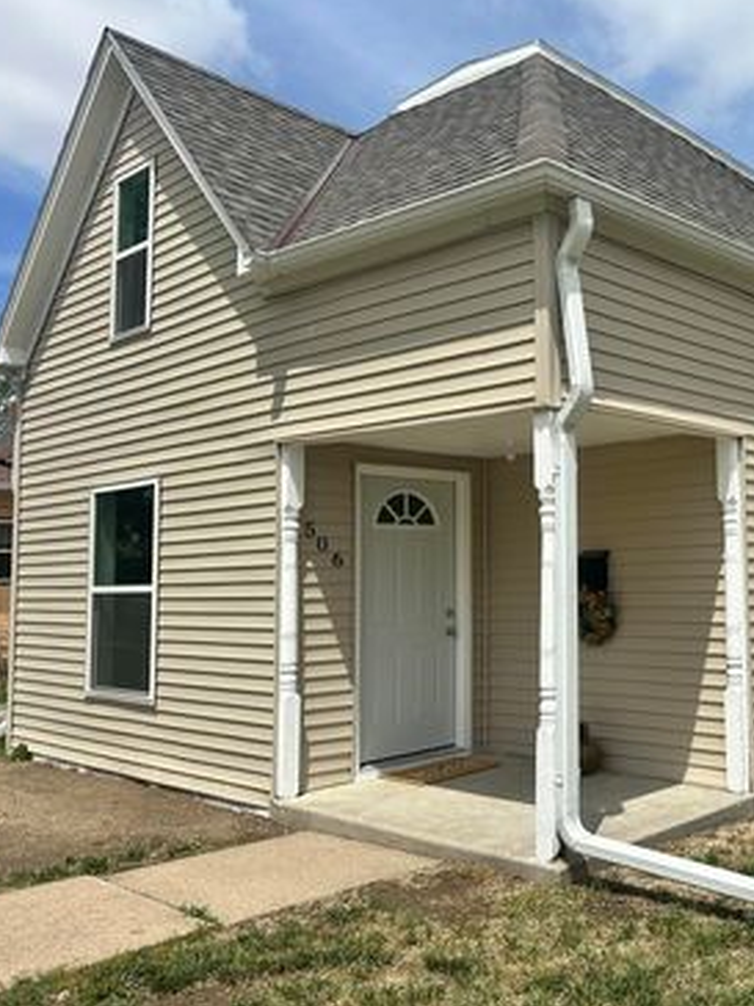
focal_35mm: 33
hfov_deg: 40.3
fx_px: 958
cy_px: 491
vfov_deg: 55.3
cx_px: 655
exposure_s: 1/6623
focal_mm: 6.86
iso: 80
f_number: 1.78
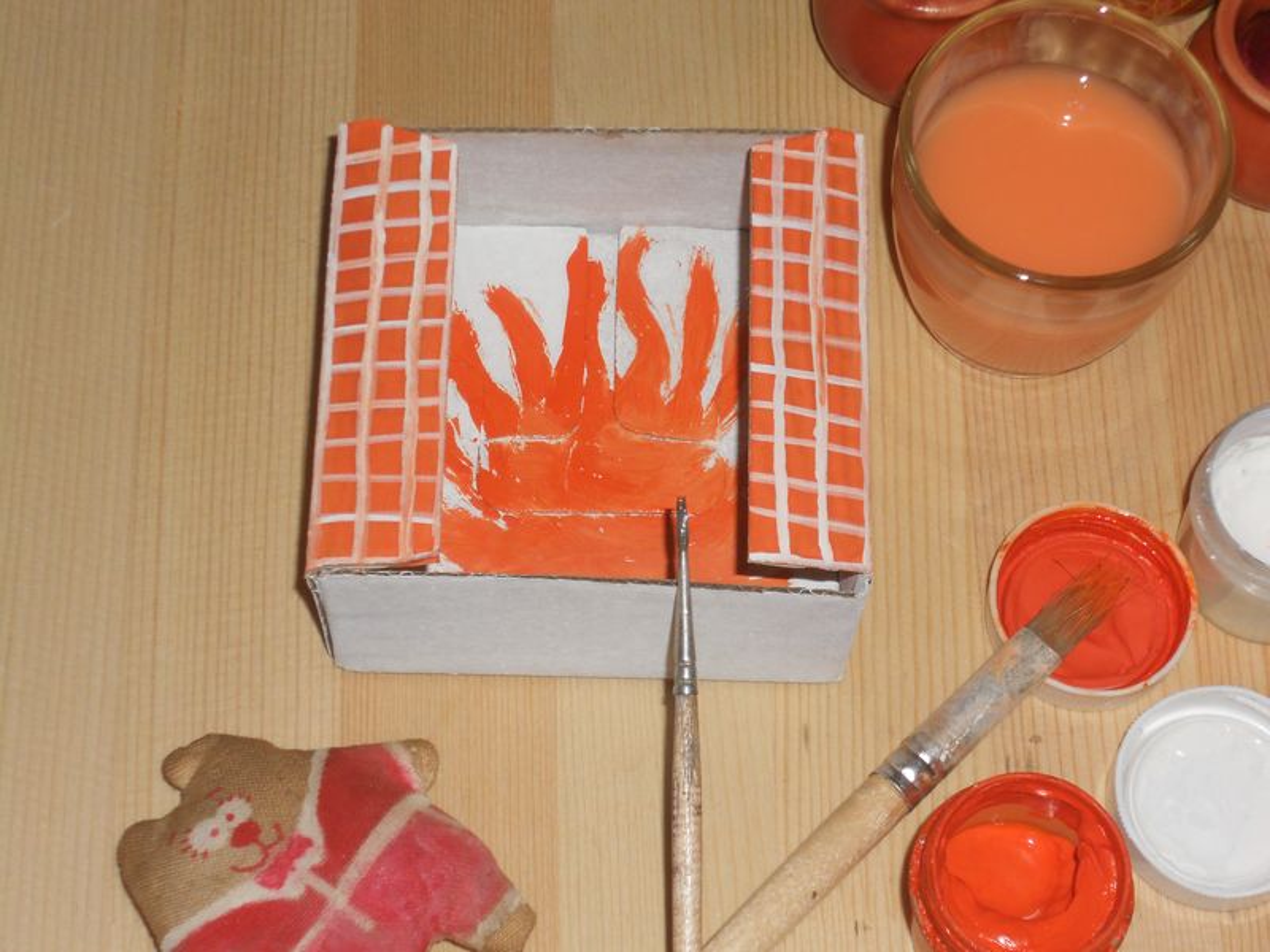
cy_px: 476
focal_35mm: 77
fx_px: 2825
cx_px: 635
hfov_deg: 25.3
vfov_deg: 19.1
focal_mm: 13.9
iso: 200
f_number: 5.9
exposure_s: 1/60
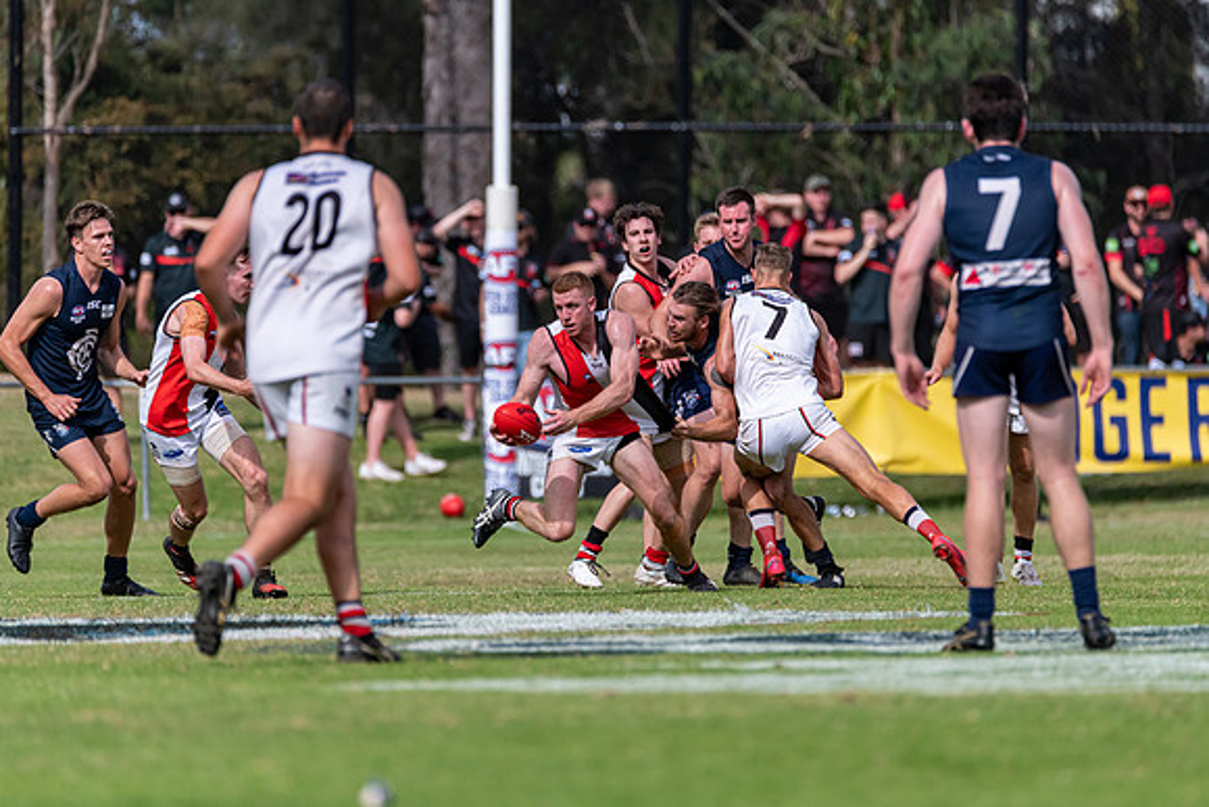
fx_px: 19114
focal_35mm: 569
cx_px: 625
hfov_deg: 3.6
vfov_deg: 2.4
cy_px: 390
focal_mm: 550
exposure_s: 1/3200
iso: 800
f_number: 6.3
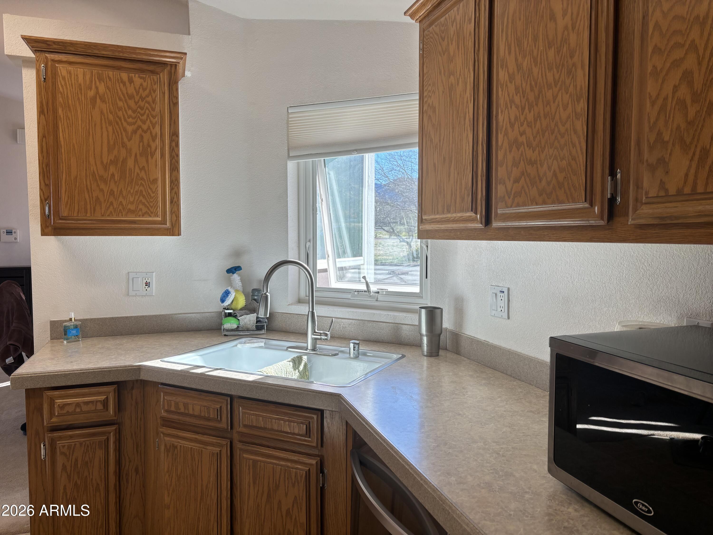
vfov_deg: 53.1
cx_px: 356
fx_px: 536
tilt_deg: -3.6
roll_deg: -0.1
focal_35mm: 26
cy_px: 268
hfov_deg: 67.3
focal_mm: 5.96
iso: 40
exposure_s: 1/179
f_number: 1.6
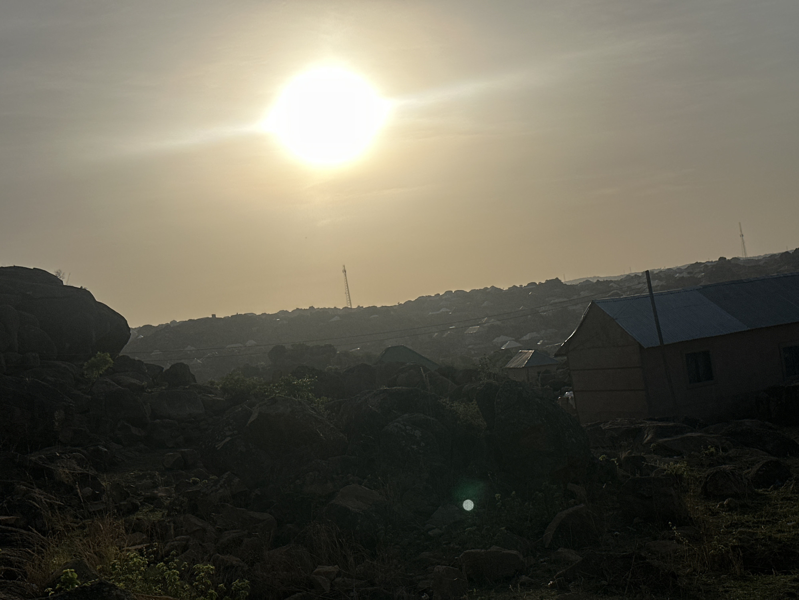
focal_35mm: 48
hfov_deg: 39.7
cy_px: 300
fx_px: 1108
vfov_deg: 30.3
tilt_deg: +0.7
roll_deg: +9.1
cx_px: 400
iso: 40
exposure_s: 1/23256
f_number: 1.78
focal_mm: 6.86
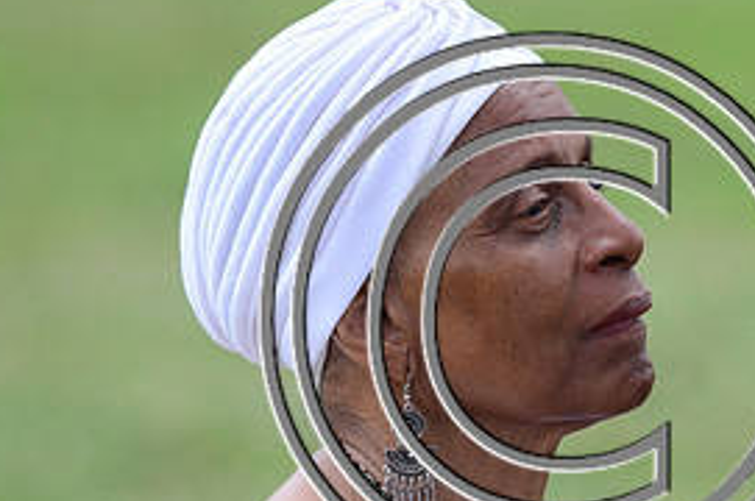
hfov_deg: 3.2
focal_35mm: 641
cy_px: 317
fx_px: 13427
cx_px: 546
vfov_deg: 2.1
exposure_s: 1/800
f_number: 2.8
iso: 800
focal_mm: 200
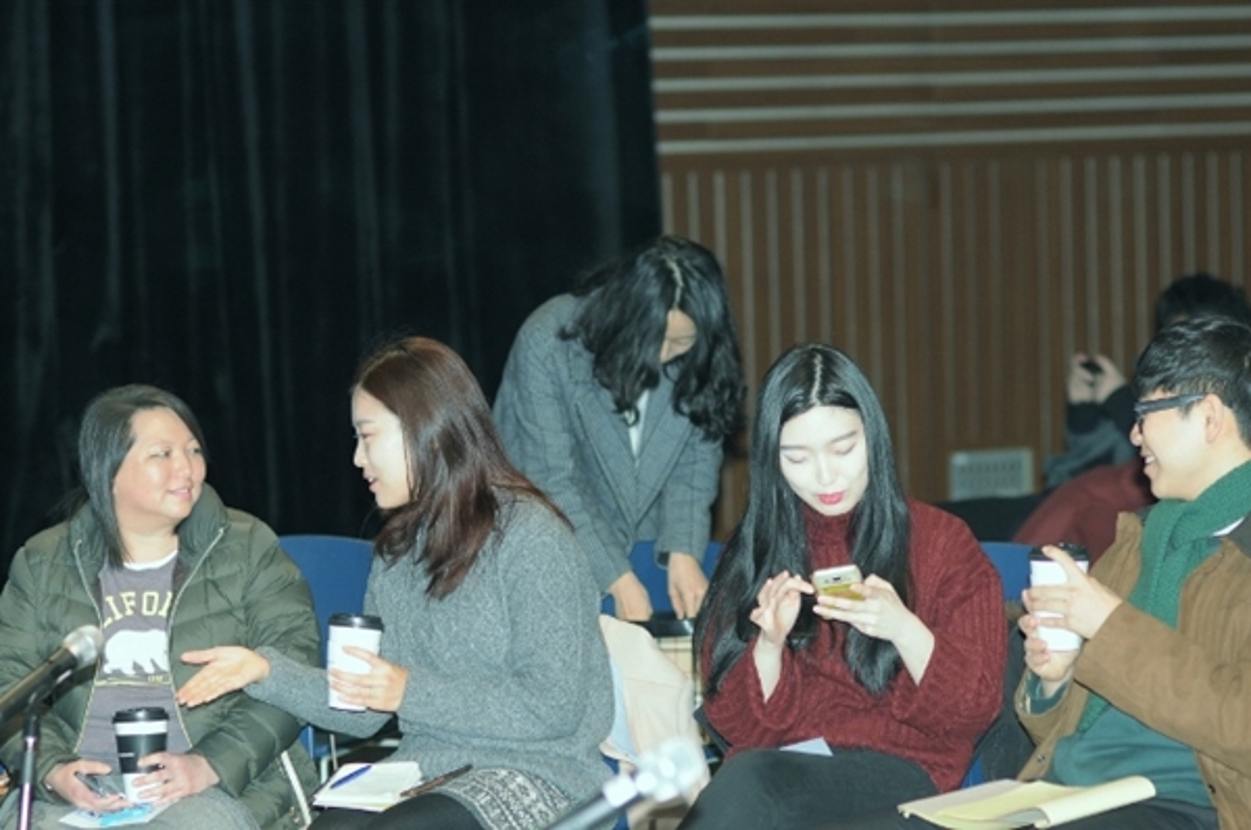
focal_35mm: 128
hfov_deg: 16.1
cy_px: 415
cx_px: 626
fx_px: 4423
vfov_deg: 10.7
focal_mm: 85
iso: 500
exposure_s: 1/160
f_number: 2.5
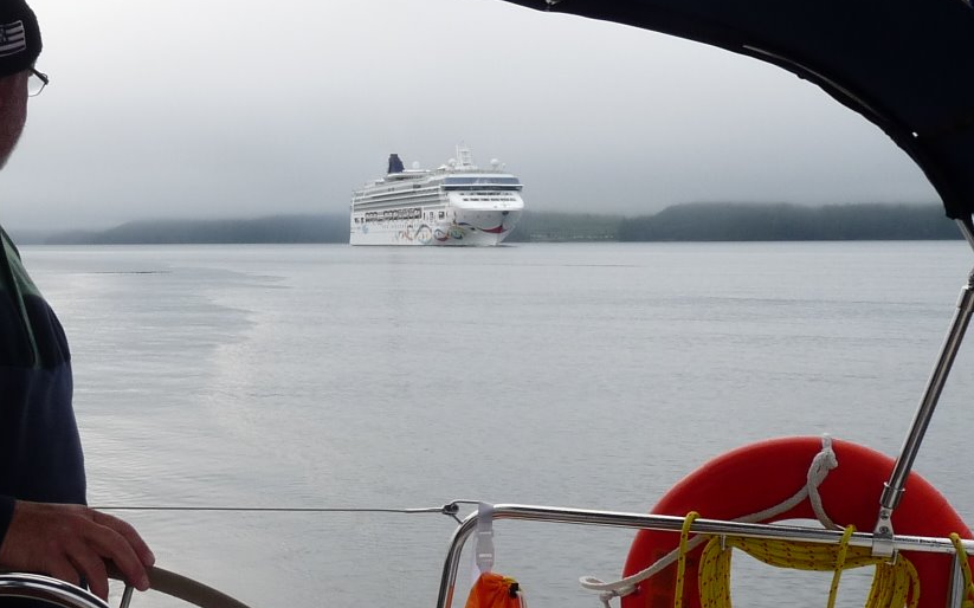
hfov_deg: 32.8
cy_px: 334
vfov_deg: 20.9
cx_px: 369
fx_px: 1645
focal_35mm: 62
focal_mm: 4.8
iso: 100
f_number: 5.6
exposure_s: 1/250
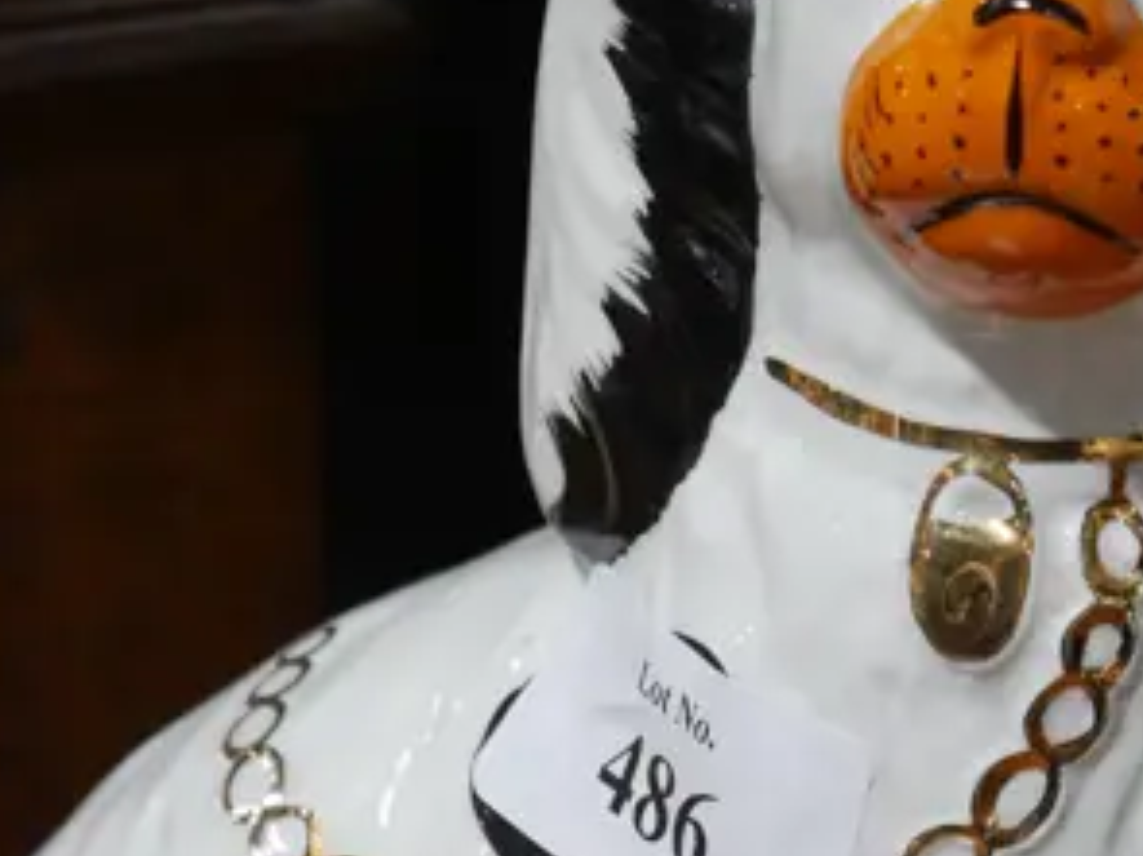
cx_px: 1468
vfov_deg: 10.6
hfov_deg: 13.7
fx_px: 4588
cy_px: 780
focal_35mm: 139
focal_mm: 20
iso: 400
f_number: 4.5
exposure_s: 1/60
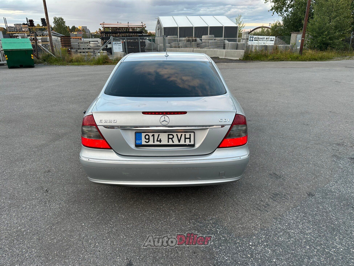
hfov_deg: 71.6
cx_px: 177
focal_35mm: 24
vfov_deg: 56.8
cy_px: 133
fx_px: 245
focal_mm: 6.86
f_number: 1.78
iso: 80
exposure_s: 1/121
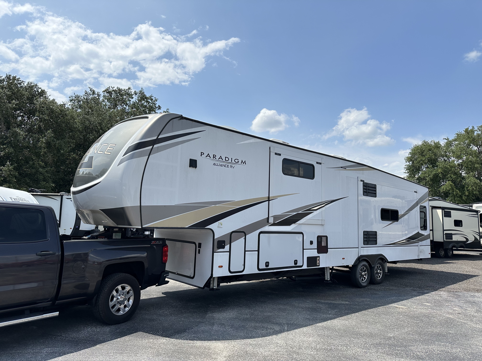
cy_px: 180
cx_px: 241
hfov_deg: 71.6
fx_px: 334
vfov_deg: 56.8
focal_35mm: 24
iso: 80
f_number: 1.78
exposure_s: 1/6623
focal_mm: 6.86
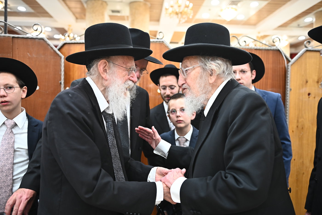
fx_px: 286
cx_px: 161
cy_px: 108
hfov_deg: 58.7
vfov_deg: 41.1
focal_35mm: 32
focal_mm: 32
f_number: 2.8
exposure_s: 1/200
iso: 1600
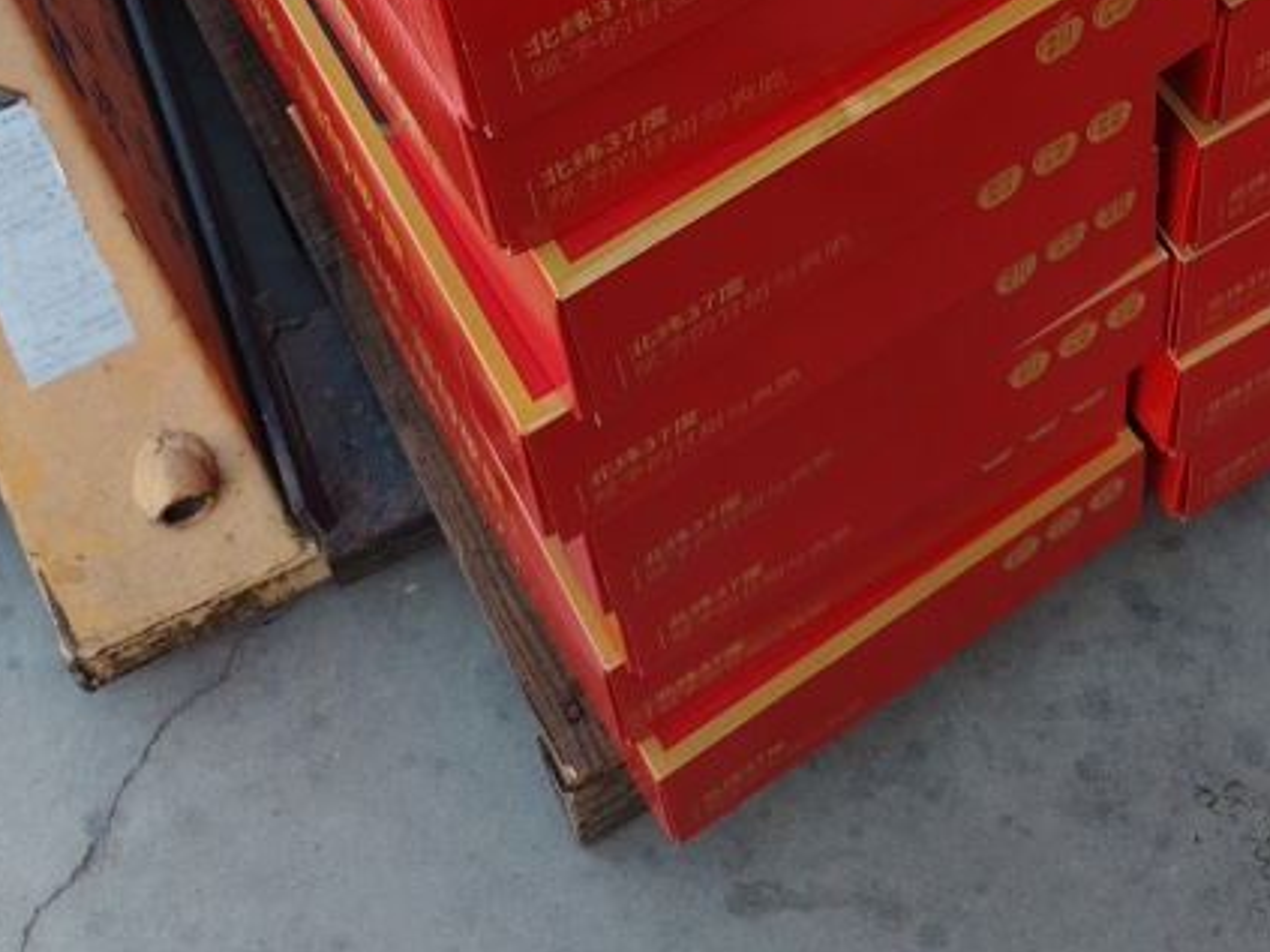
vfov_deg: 22.3
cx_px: 892
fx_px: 2127
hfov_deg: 32.8
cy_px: -320
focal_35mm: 58
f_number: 1.88
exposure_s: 1/191
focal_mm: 5.56
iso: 50
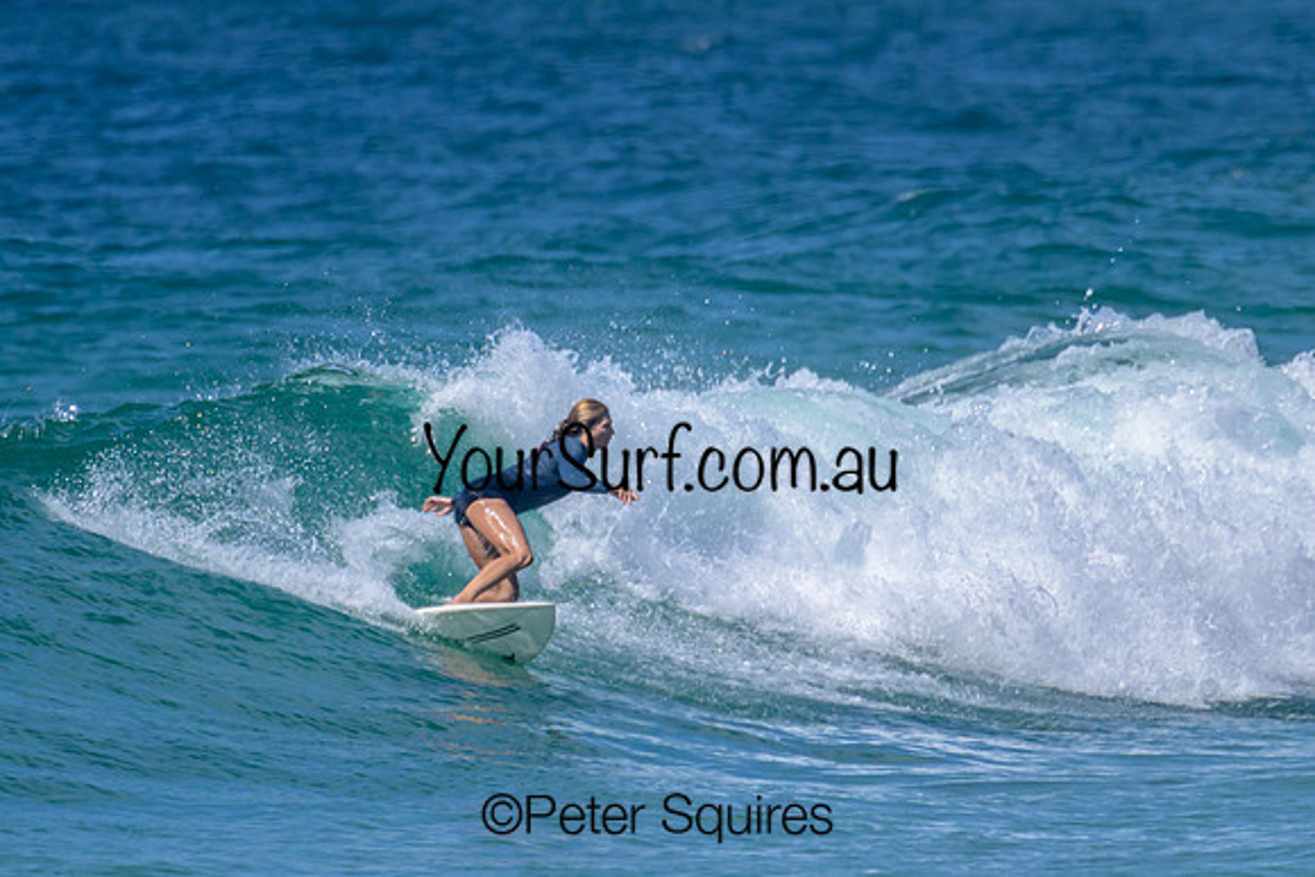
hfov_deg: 1.9
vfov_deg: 1.3
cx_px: 527
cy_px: 516
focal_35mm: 1098
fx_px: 40101
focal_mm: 800
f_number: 11
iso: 640
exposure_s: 1/2000
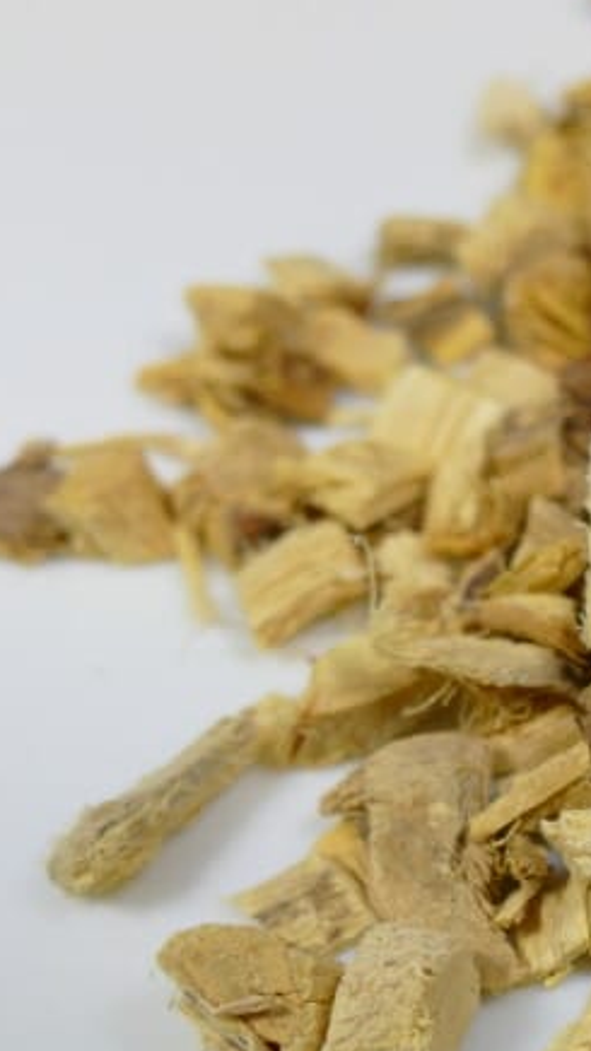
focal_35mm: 101
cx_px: 972
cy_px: 571
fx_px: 2816
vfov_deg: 21.2
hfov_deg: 11.3
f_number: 3.1
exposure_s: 1/125
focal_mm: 12.64
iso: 125
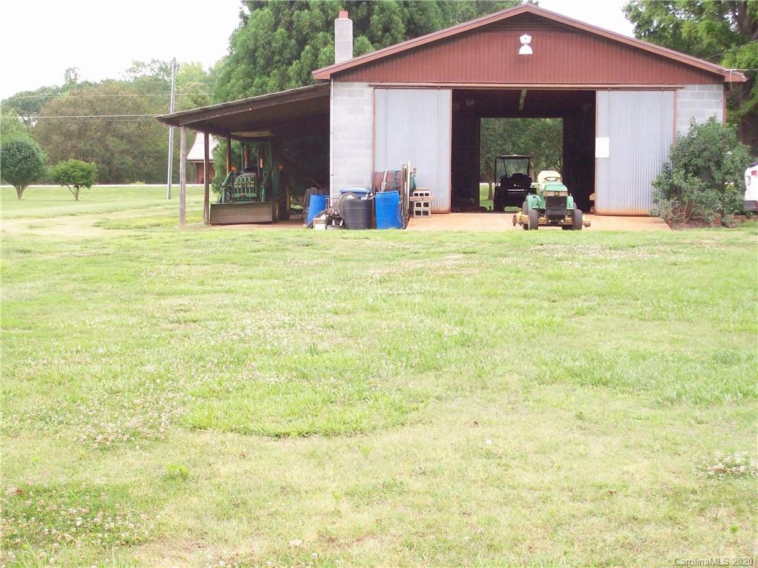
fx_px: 1533
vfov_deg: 21.0
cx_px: 379
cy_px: 284
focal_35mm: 70
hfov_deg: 27.8
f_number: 3.8
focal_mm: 11.6
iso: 200
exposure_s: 1/214
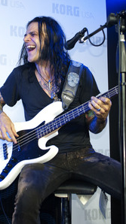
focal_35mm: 57
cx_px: 60
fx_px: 340
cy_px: 112
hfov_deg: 21.0
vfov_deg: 36.6
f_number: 4.5
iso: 1250
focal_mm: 24
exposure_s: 1/160
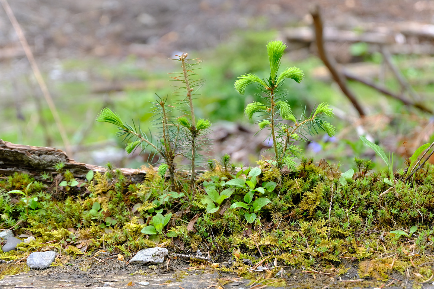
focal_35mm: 75
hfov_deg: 27.0
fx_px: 904
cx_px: 217
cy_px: 144
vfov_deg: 18.2
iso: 200
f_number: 5.6
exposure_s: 1/125
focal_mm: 50
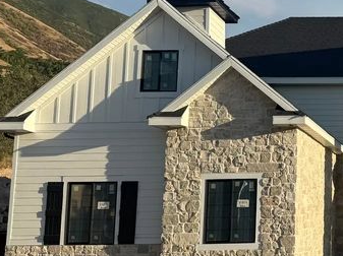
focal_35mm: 73
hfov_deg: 23.6
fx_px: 723
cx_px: 445
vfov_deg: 20.1
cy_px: 130
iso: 80
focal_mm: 6.76
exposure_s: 1/3584
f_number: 1.78
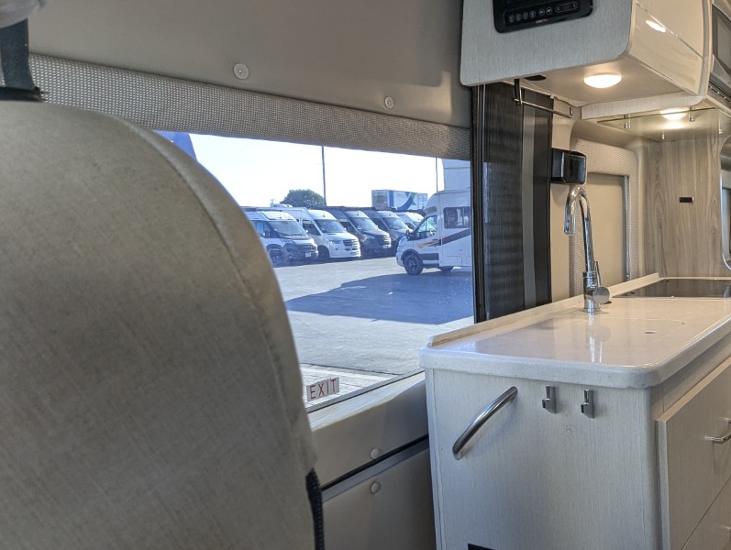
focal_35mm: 28
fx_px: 592
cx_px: 576
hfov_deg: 58.9
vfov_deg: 49.8
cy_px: 280
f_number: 2.2
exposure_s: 1/74.2
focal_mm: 2.35
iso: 67
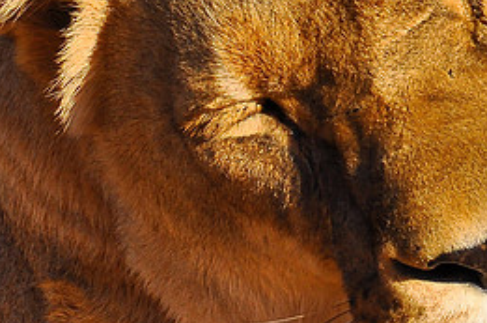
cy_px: 184
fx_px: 9006
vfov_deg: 2.1
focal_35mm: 667
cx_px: 291
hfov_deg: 3.1
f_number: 5.6
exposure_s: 1/1250
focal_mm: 200
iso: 200
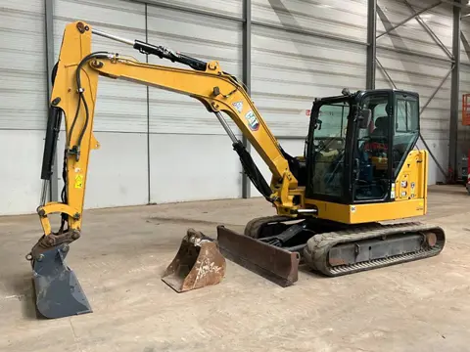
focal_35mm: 29
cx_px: 235
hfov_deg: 61.7
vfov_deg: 48.2
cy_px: 176
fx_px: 394
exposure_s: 1/60
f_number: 1.8
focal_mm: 3
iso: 80
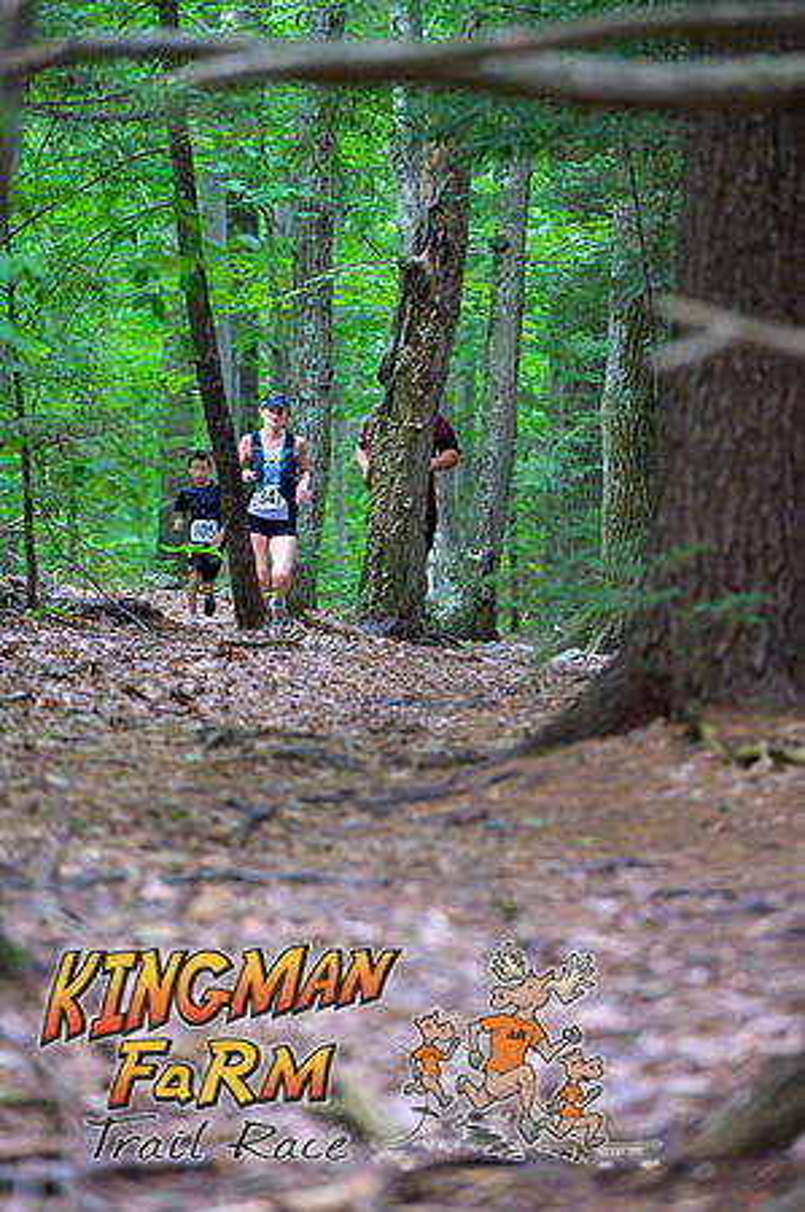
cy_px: 606
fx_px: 6723
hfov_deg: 6.9
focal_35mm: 200
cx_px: 402
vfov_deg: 10.3
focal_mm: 200
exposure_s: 1/200
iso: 8000
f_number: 4
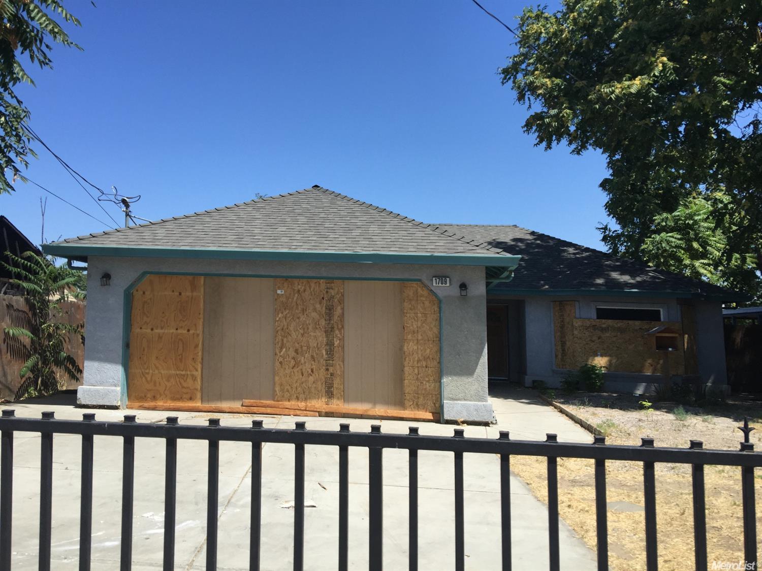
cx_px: 381
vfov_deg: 48.2
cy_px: 286
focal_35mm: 29
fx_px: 638
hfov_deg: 61.7
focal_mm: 4.15
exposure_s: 1/2083
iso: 32
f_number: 2.2
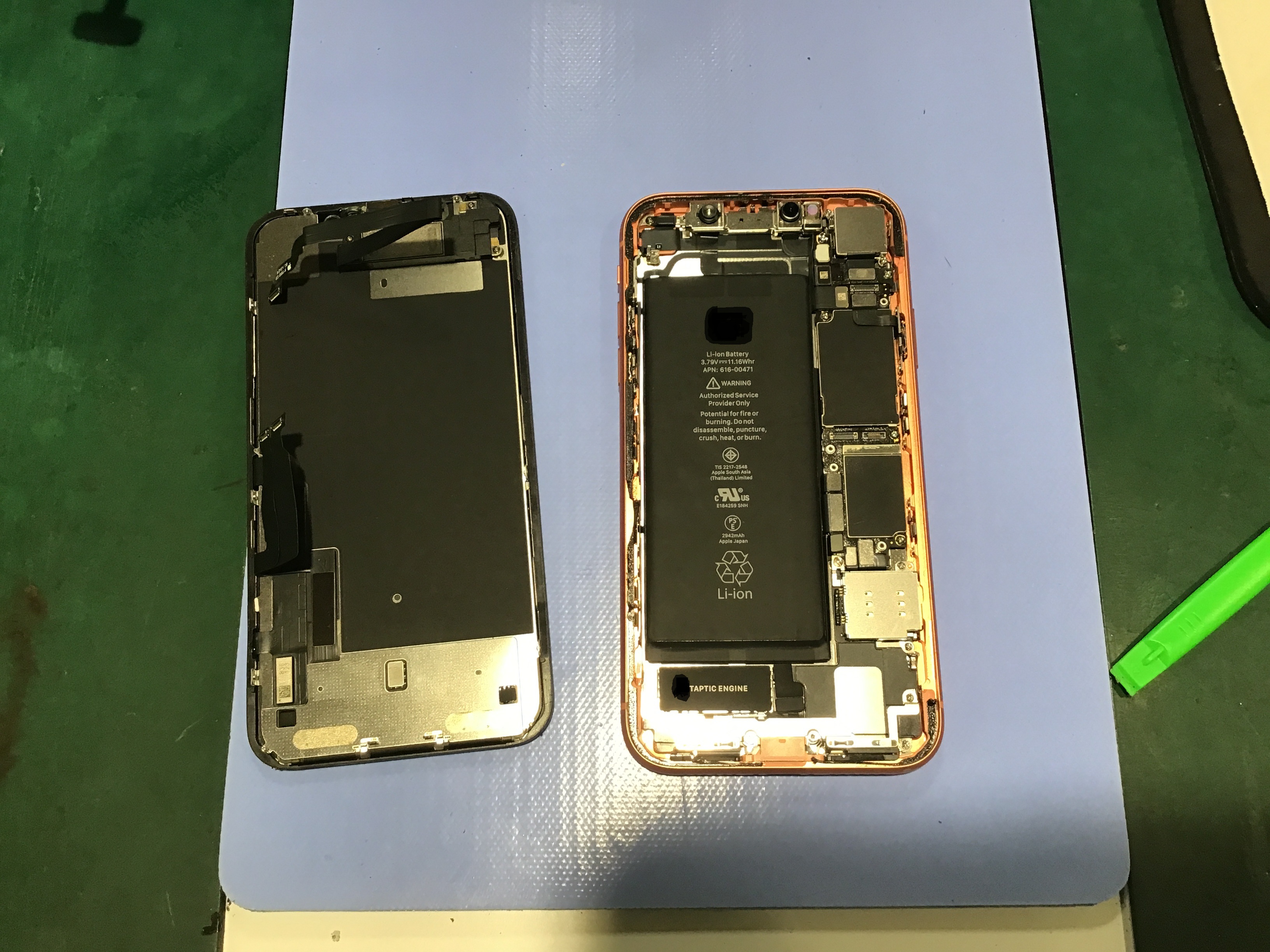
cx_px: 635
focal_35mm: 31
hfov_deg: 58.4
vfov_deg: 45.4
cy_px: 476
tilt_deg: -74.9
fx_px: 1137
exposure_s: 1/30
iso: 32
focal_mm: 3.3
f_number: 2.4
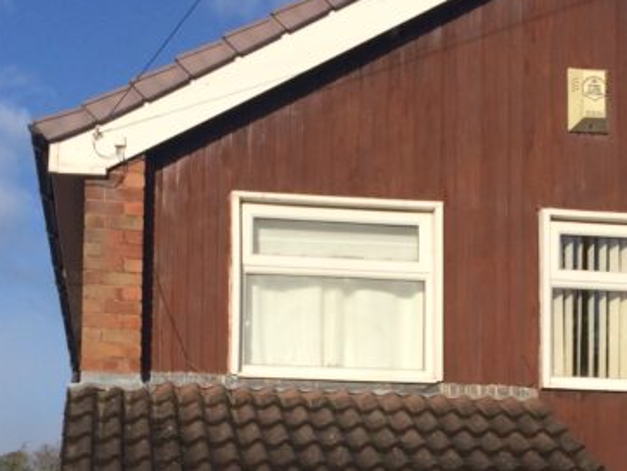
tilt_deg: +2.6
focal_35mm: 82
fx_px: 1486
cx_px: 350
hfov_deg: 23.8
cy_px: 507
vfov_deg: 17.5
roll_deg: -1.9
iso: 32
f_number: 2.2
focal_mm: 4.15
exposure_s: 1/2933
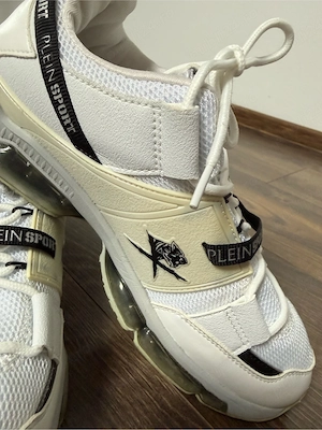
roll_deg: -11.9
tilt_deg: -25.1
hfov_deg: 56.8
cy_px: 215
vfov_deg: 71.6
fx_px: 298
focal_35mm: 24
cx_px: 161
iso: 320
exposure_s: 1/80
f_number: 2.2
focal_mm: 2.22
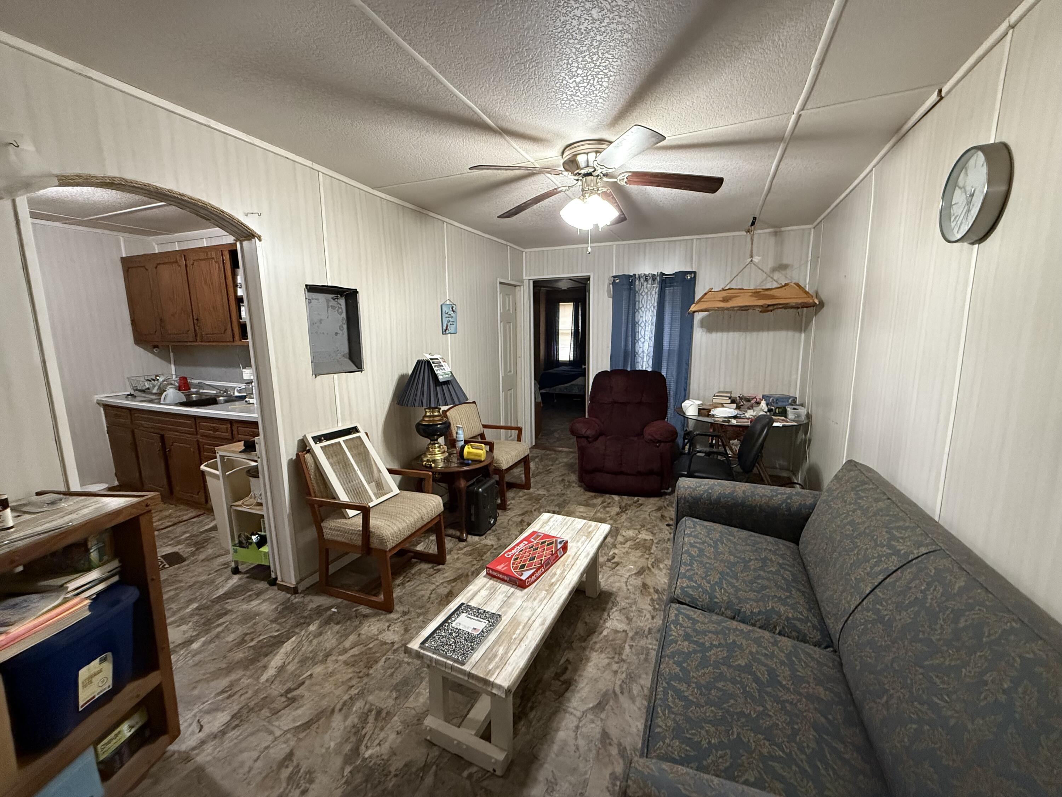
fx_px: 430
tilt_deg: -8.7
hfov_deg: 102.1
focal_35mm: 14
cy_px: 398
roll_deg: +0.2
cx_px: 531
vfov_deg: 85.7
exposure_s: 1/60
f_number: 2.2
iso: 640
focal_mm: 2.22
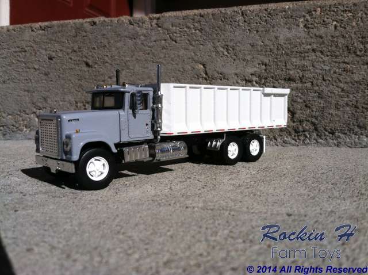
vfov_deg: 40.6
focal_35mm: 35
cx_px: 184
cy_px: 138
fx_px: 372
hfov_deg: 52.7
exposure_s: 1/3750
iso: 80
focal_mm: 3.85
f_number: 2.8
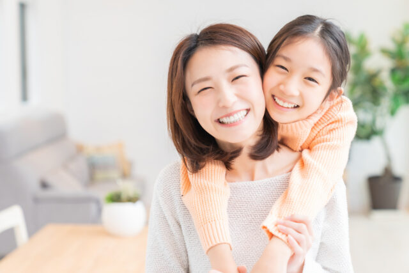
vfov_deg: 20.6
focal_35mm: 66
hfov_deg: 30.5
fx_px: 750
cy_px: 136
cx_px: 204
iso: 400
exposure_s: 1/125
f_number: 2.8
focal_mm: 66
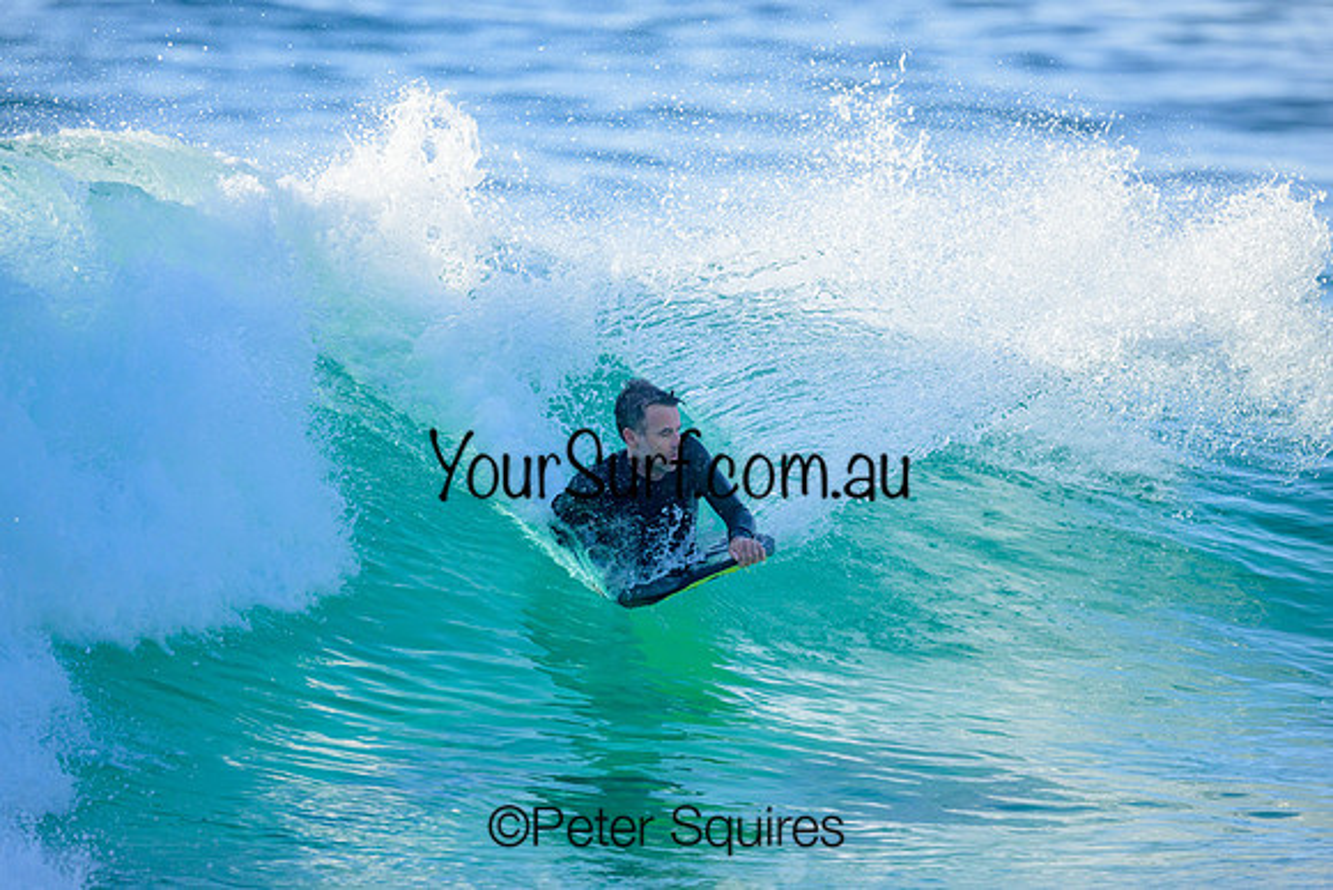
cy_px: 420
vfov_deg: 1.6
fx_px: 31268
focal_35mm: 844
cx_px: 630
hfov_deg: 2.4
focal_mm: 800
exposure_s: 1/2500
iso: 720
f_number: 6.3
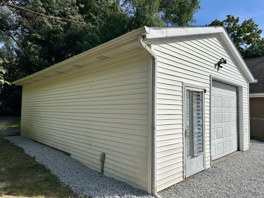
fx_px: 183
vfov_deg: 56.8
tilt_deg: +3.6
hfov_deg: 71.6
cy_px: 99
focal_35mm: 24
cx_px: 132
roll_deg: +0.6
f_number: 1.78
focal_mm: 6.86
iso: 80
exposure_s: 1/6211
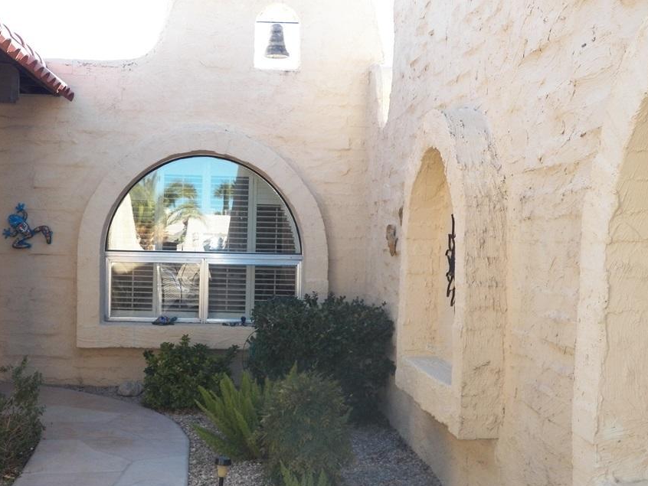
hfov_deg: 36.7
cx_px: 270
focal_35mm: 52
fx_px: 974
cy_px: 274
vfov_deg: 28.0
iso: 200
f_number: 3.2
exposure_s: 1/500
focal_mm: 7.9
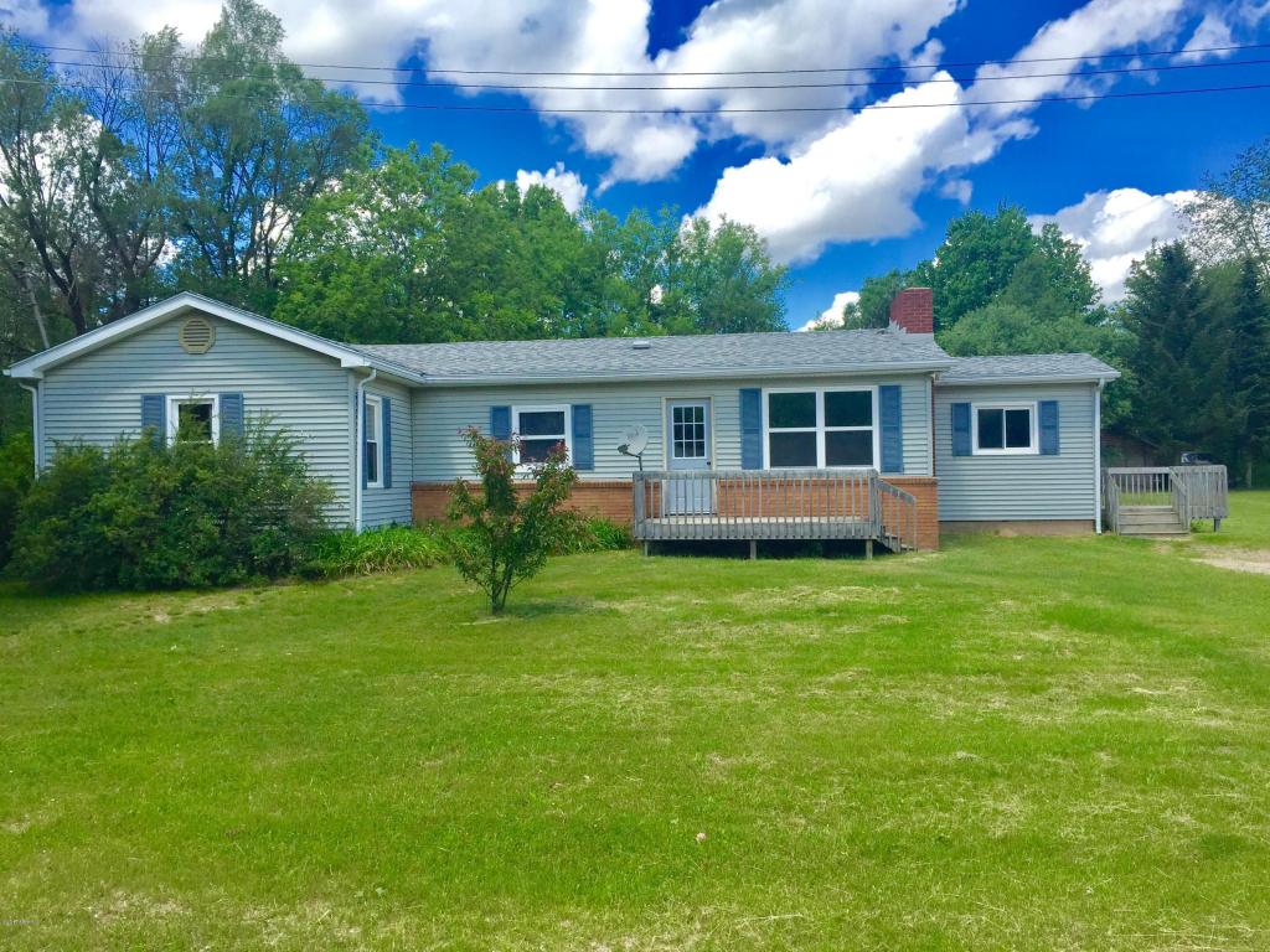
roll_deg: +0.3
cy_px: 476
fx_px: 1064
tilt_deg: +0.9
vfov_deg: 48.2
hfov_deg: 61.7
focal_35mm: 29
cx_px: 635
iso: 32
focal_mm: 4.15
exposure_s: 1/1412
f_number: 2.2
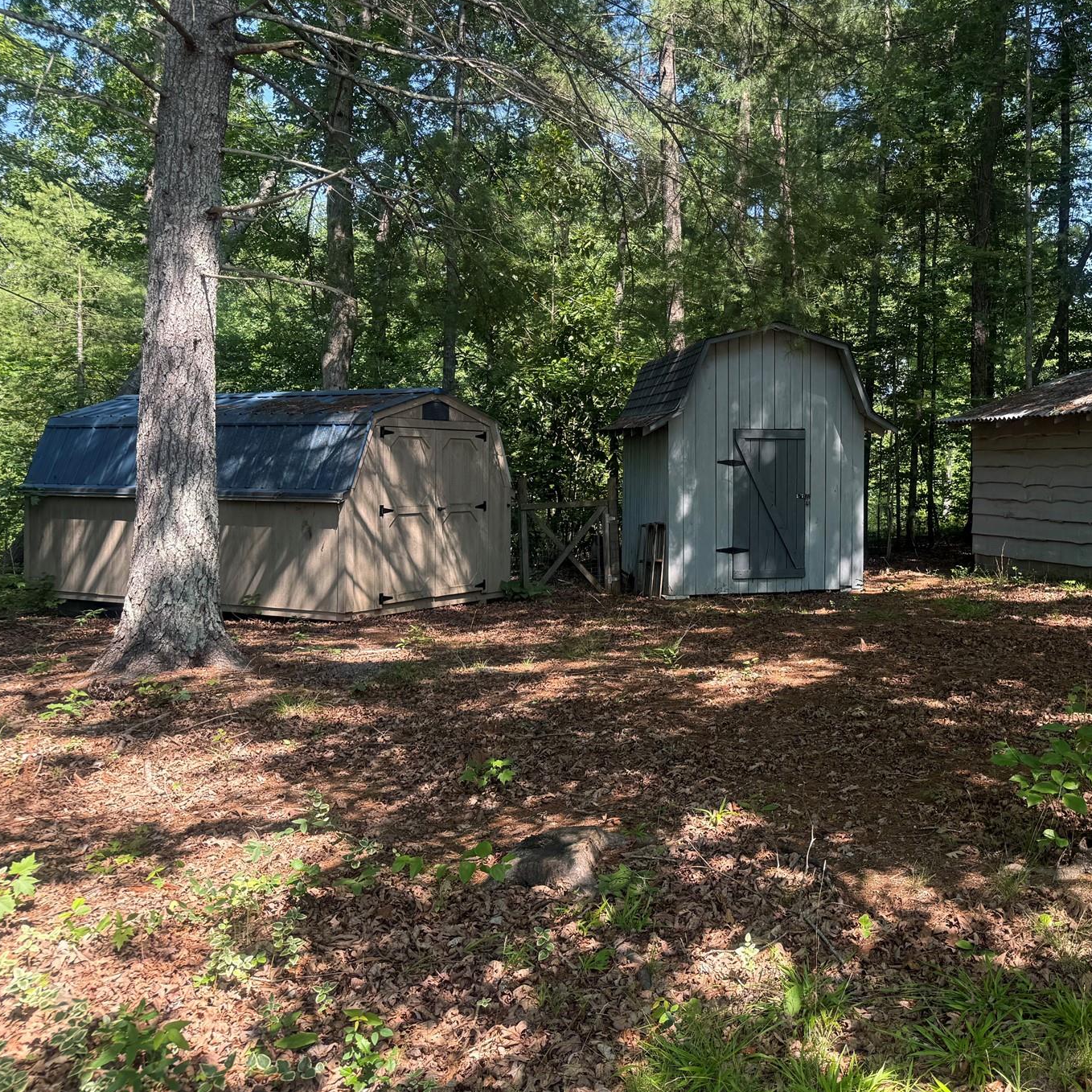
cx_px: 804
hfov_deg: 49.3
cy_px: 485
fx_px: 1142
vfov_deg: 51.0
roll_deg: -0.9
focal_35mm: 32
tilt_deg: +0.4
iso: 100
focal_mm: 6.76
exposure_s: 1/497
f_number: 1.78
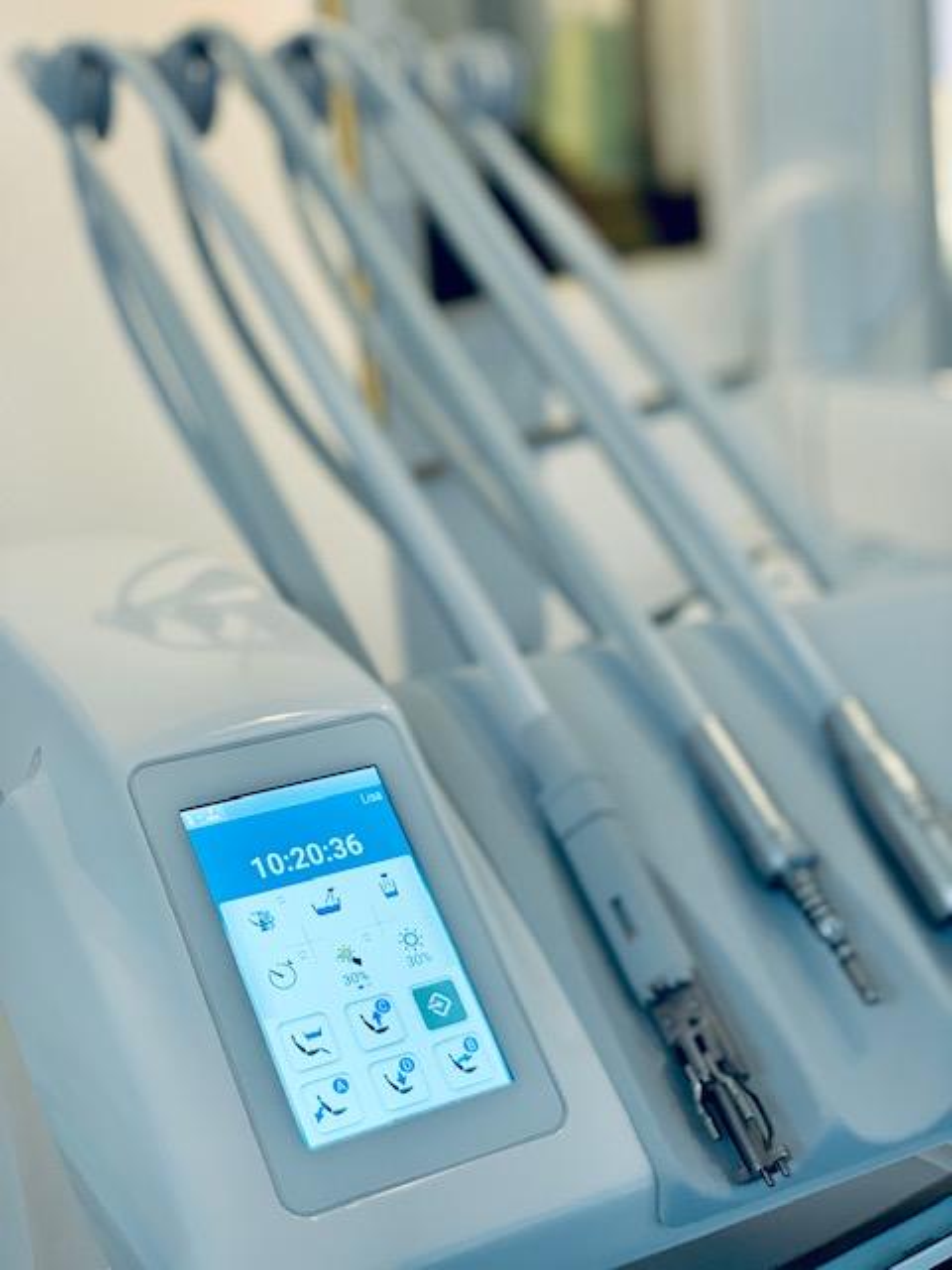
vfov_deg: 36.8
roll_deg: +5.7
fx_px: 1907
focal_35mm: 52
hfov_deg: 28.0
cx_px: 476
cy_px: 635
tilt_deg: -13.5
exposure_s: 1/50
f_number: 2.4
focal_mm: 6
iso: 160
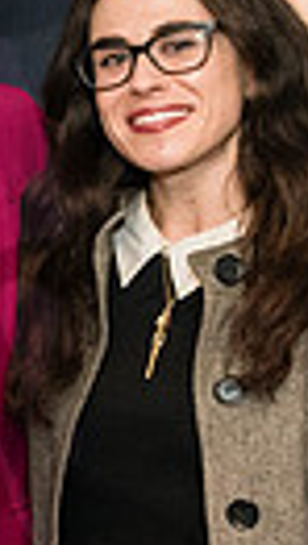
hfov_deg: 6.7
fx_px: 2243
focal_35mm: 155
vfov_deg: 13.8
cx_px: -759
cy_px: 413
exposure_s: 1/200
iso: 3200
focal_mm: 27
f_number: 3.5
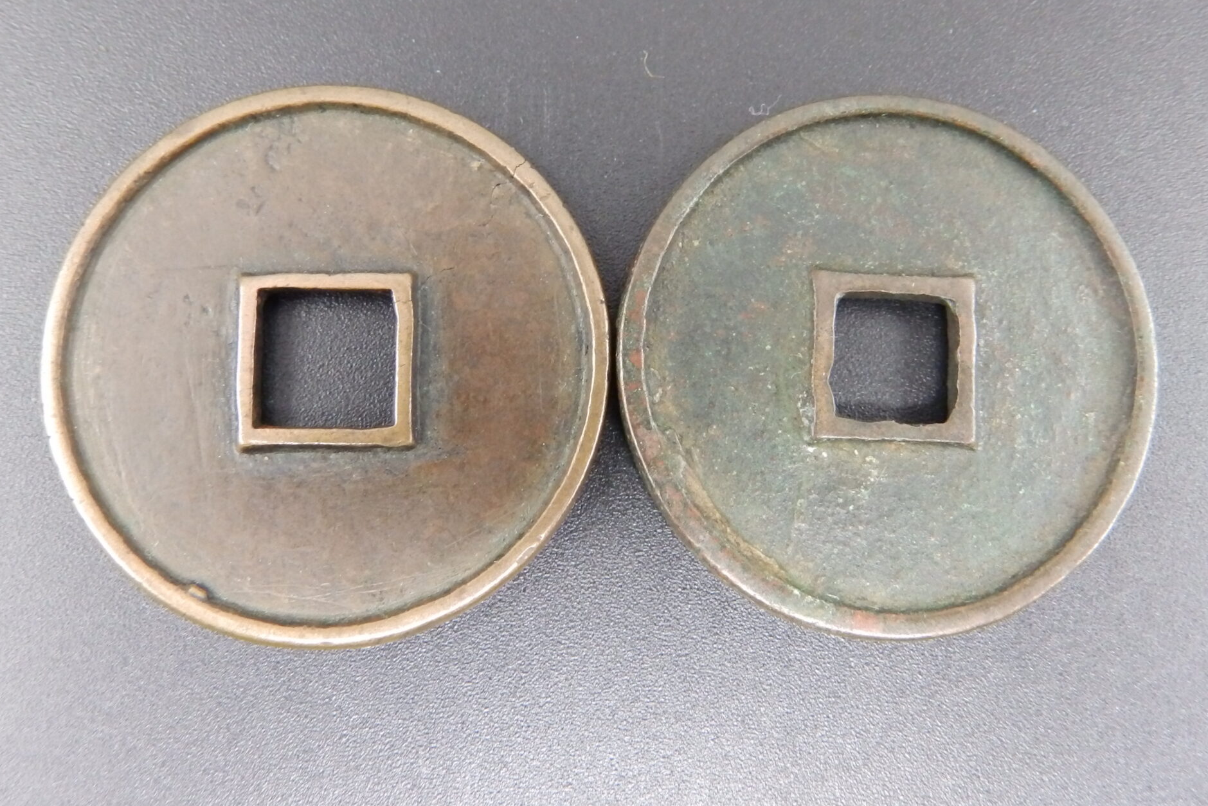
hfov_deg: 55.8
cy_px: 358
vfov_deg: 38.8
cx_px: 612
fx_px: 1141
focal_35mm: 34
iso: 640
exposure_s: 1/30
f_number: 3.7
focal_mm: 5.7
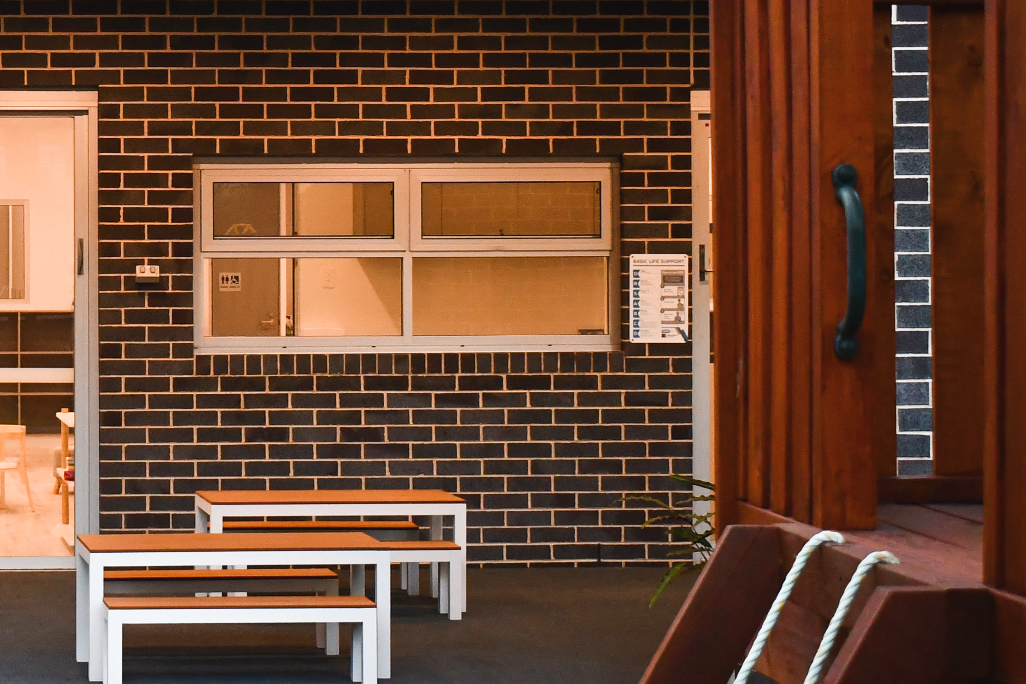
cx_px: -14
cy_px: 217
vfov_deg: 12.9
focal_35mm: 106
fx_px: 3021
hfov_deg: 18.7
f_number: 4.2
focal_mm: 29
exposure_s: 1/125
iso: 1100
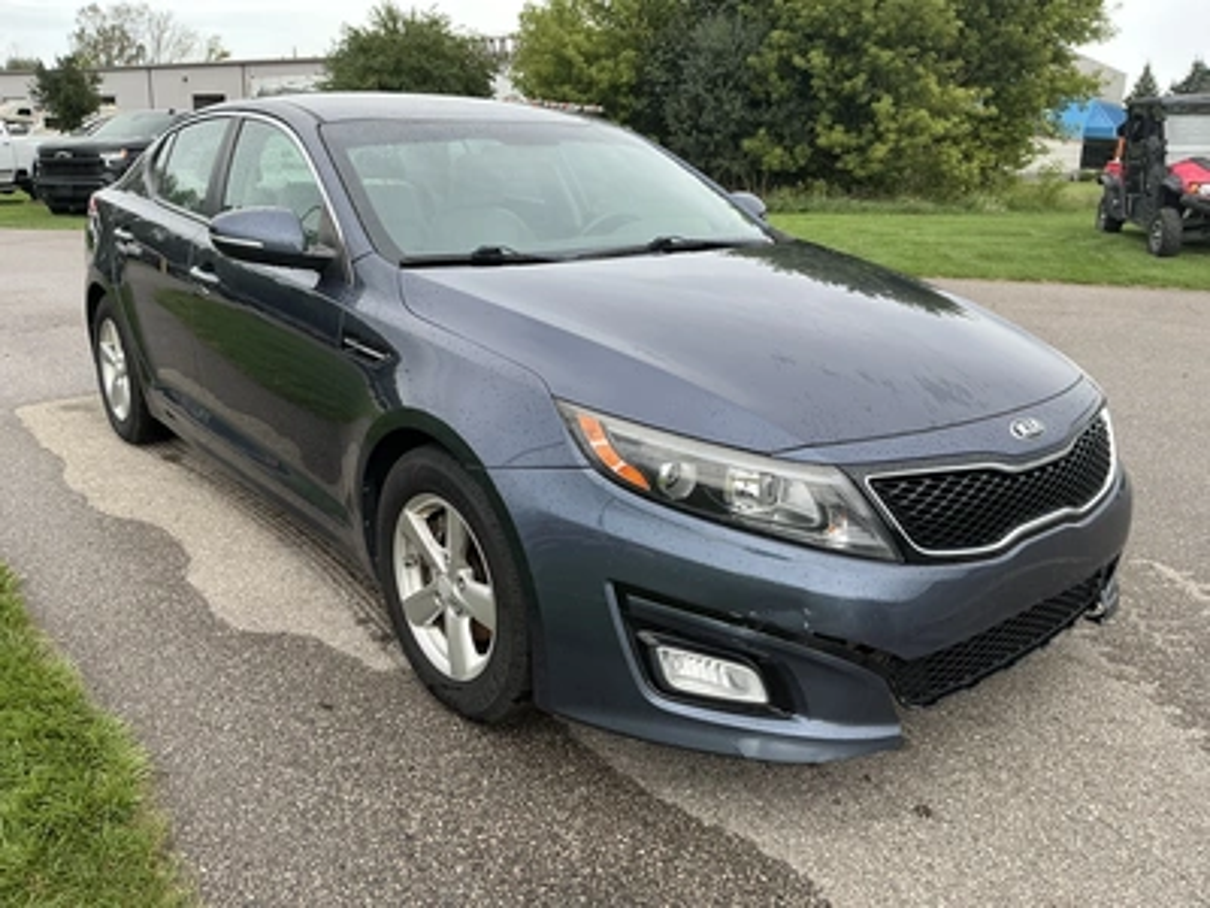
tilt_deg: -16.2
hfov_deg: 63.4
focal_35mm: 28
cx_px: 605
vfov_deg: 49.7
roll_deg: -1.0
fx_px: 979
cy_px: 454
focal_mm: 3
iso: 25
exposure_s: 1/403
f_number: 1.8
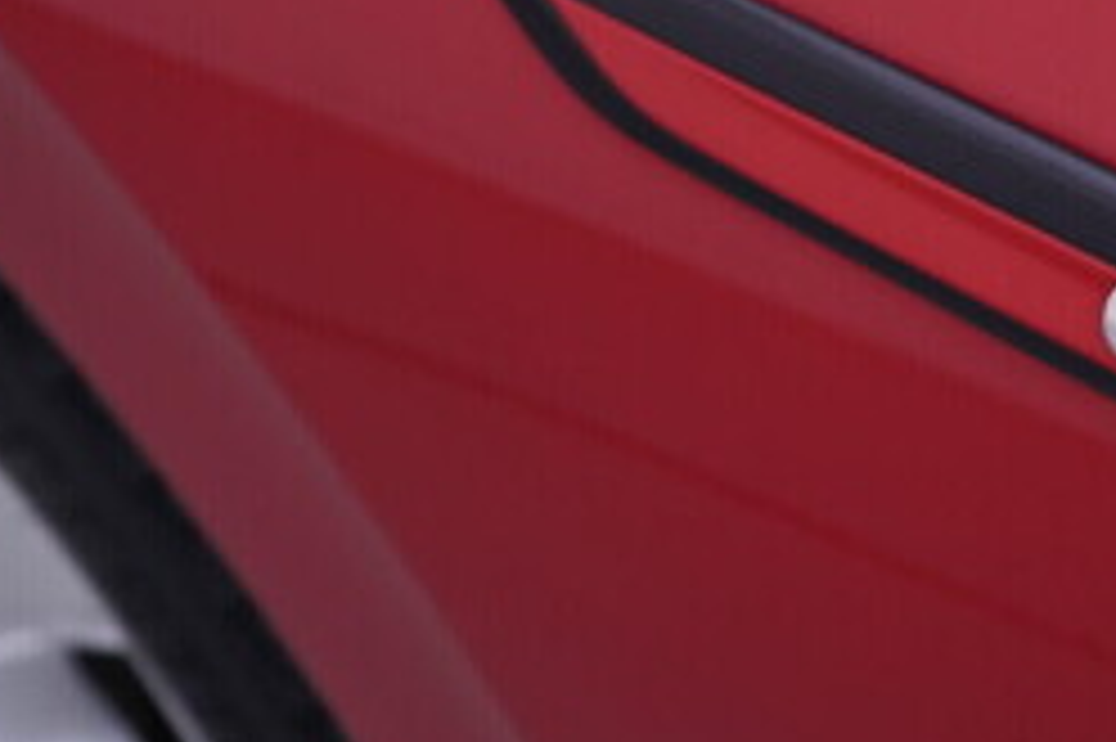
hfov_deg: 25.0
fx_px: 2478
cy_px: 299
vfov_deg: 17.0
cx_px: 882
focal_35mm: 80
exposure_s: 1/60
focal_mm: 24
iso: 125
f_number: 3.5
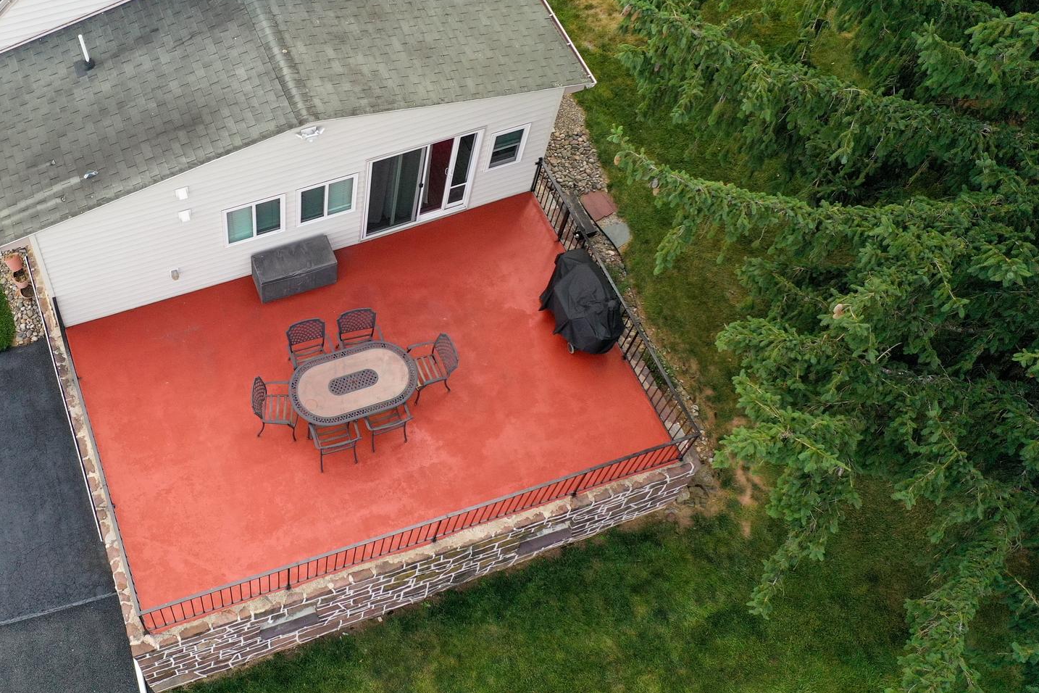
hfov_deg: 47.2
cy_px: 280
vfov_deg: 33.3
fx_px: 1154
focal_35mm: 40
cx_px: 300
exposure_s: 1/200
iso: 400
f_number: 3.5
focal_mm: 10.26
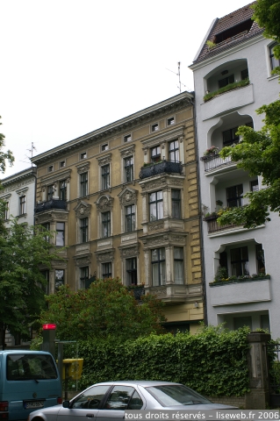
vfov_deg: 46.4
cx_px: 140
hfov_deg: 31.8
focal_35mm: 42
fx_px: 491
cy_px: 210
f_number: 7.1
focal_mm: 28
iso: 100
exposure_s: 1/40
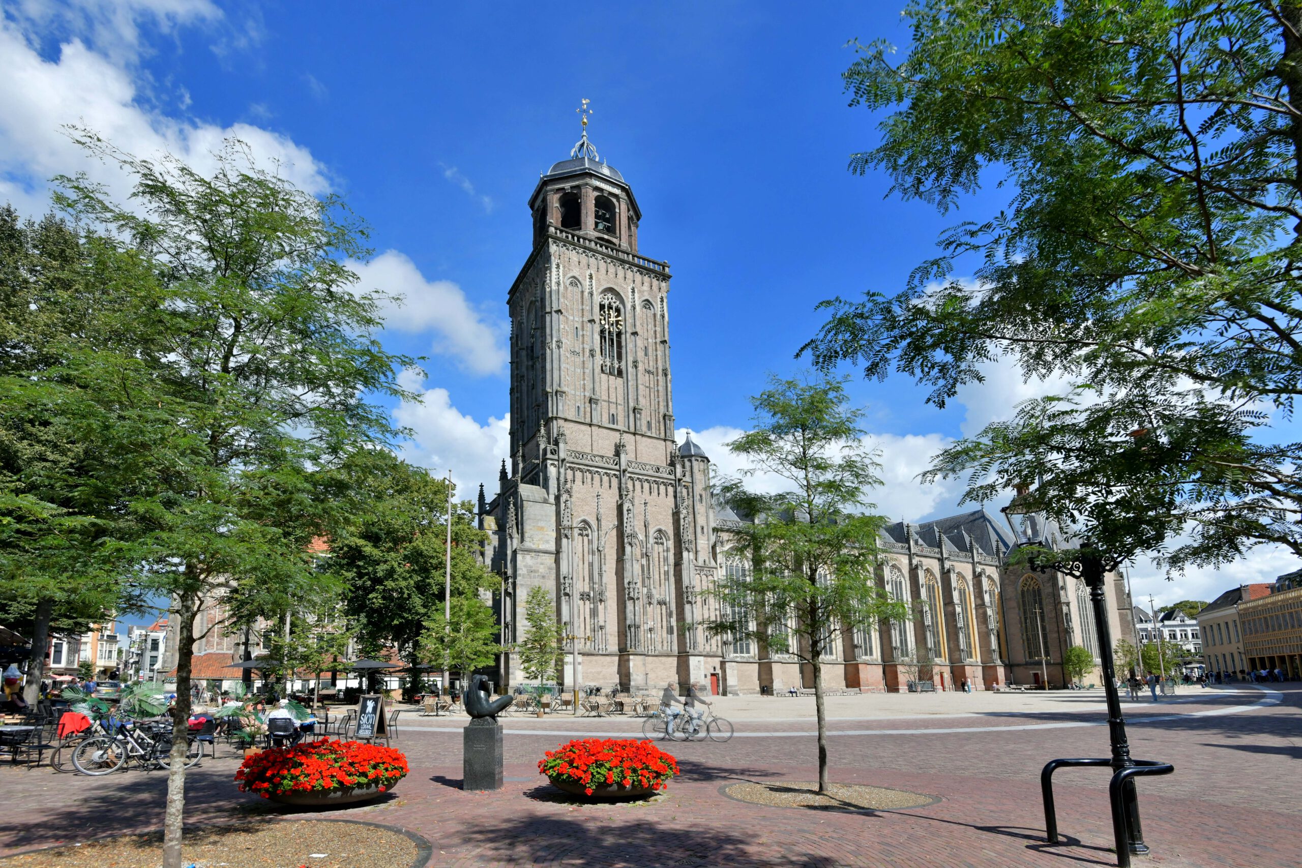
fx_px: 579
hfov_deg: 96.7
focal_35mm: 16
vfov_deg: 73.8
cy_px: 434
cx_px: 651
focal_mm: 16
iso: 1250
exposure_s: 1/5000
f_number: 10
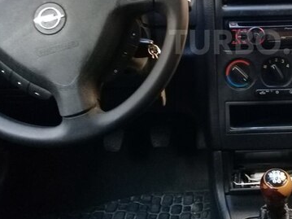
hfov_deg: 32.4
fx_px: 481
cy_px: 42
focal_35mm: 57
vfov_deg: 25.2
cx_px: 252
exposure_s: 1/33
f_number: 2.2
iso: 200
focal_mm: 3.3
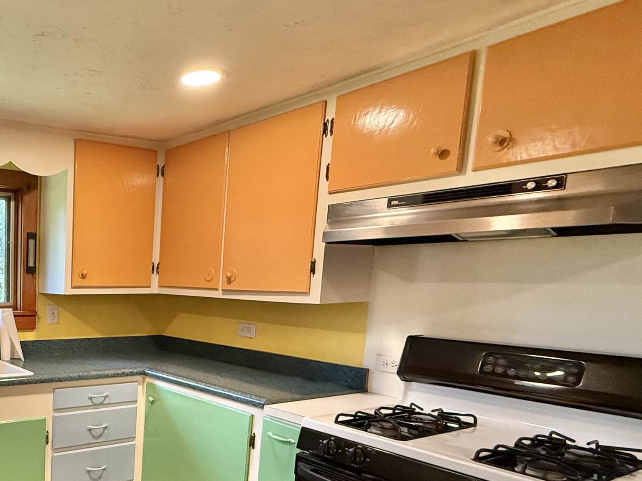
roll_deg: -0.8
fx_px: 519
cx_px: 37
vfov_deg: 48.1
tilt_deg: -7.4
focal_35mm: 28
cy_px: 352
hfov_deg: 53.4
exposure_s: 1/120
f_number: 2.2
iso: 320
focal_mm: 2.22
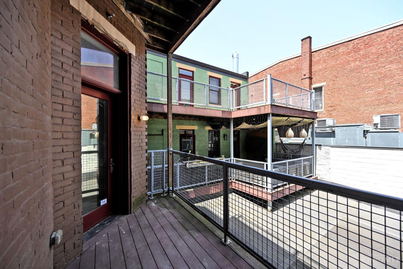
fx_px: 157
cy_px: 134
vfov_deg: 81.2
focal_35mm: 14
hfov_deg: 104.3
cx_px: 202
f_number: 5.6
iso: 200
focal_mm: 14
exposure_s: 1/250
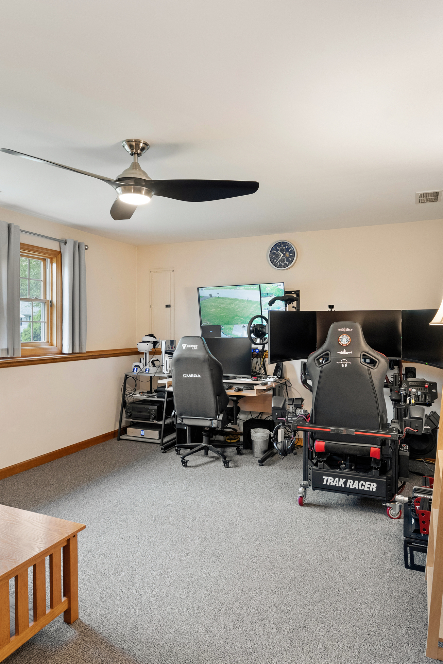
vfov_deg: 78.5
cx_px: 230
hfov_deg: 57.2
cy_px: 346
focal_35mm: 22
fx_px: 406
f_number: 8
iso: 800
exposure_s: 1/2
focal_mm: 14
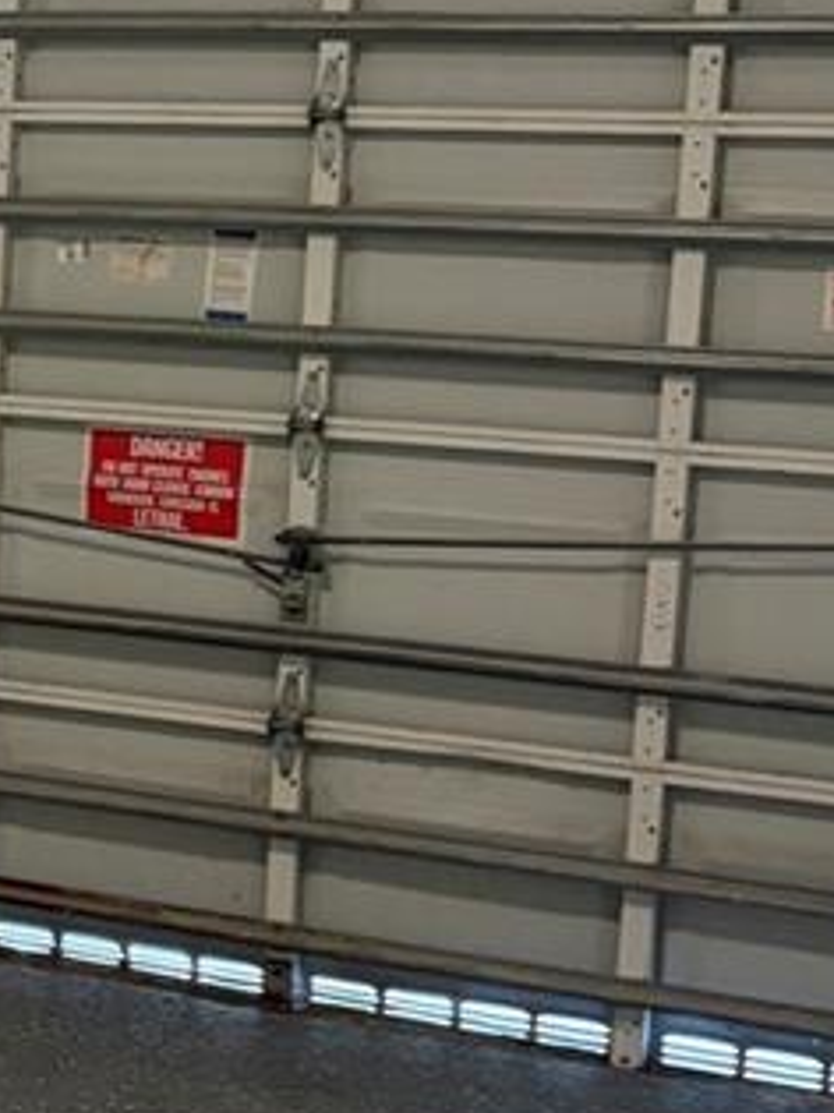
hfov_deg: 13.5
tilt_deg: -9.3
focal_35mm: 99
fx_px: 3182
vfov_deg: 19.8
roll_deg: -0.8
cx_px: -650
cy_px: 569
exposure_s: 1/60
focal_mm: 5.96
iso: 320
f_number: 1.6
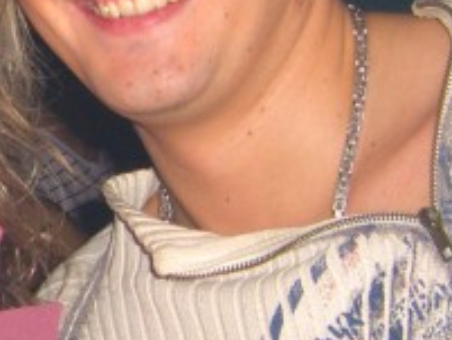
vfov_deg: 9.8
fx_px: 1973
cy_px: 162
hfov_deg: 12.7
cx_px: -137
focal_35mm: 151
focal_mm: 7.9
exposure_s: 1/60
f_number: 2.8
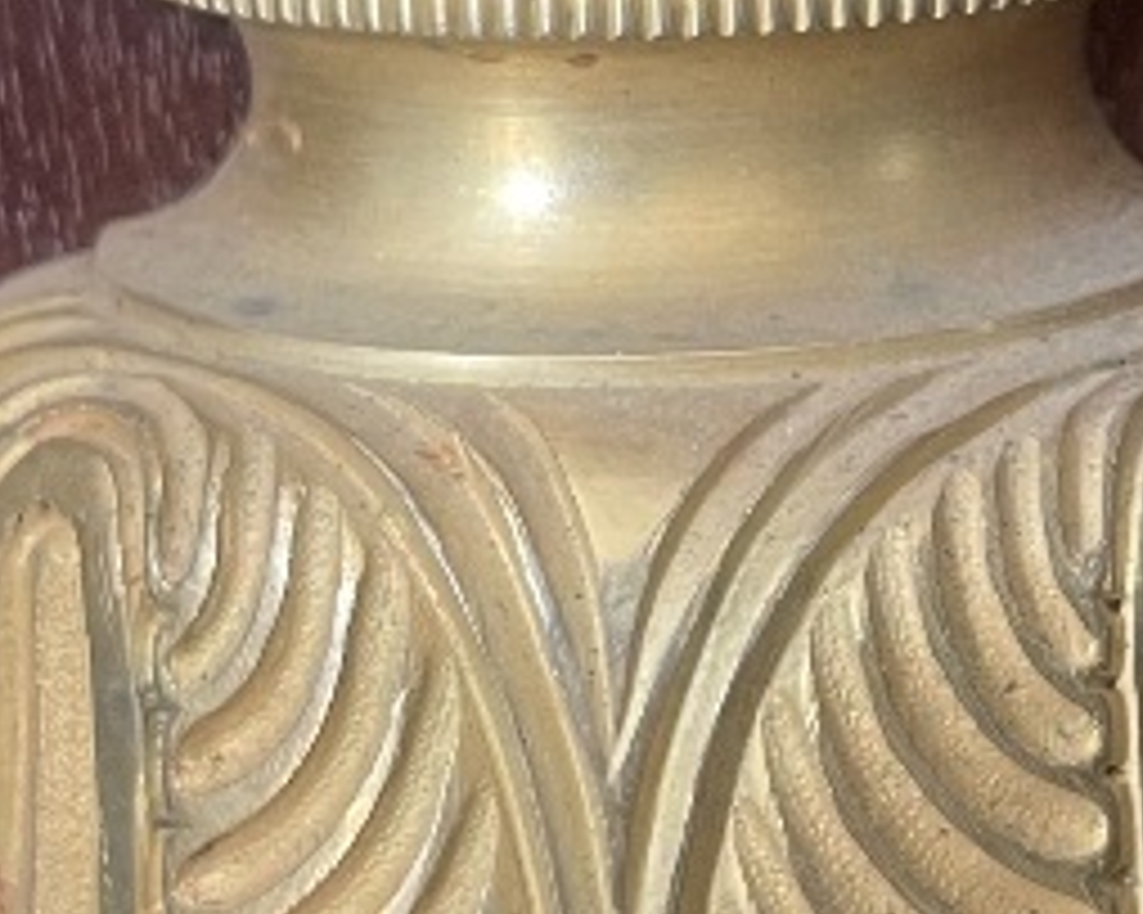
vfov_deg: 12.6
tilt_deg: -9.8
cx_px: 1134
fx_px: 4058
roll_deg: +2.1
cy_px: -54
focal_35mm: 120
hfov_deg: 15.7
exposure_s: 1/60
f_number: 1.6
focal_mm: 4.2
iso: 160
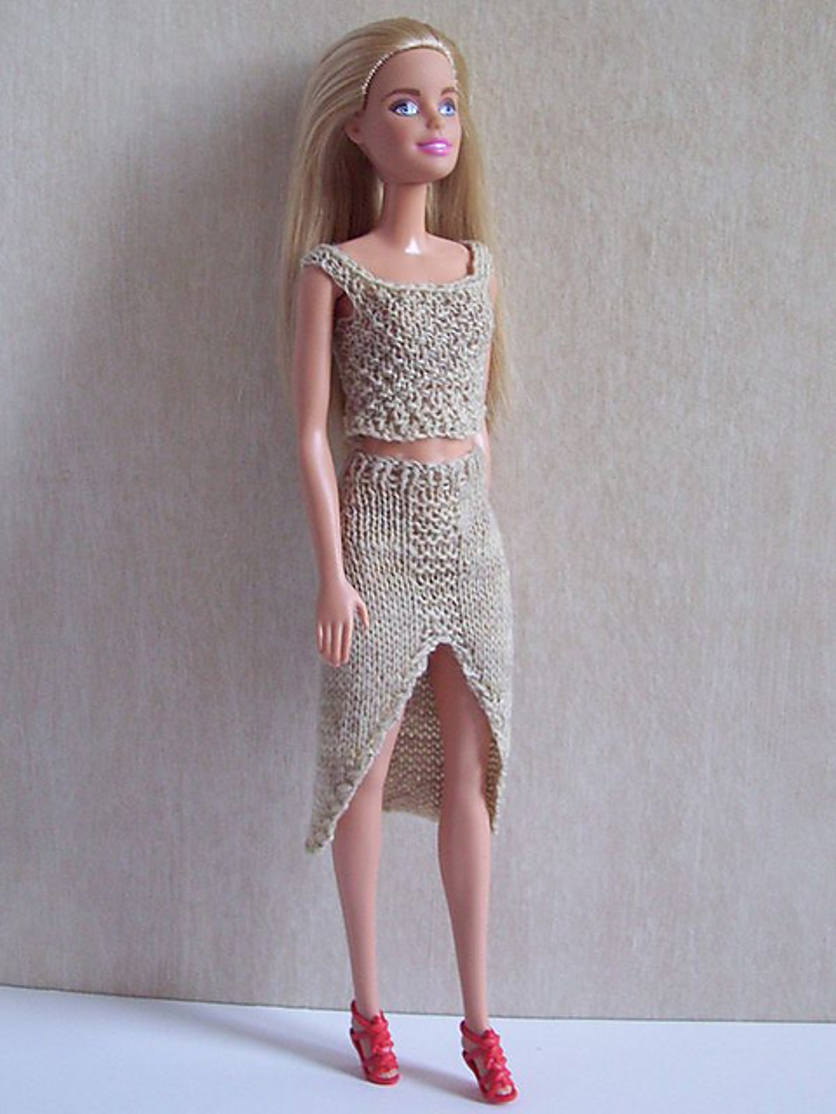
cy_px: 557
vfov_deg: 38.2
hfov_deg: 29.1
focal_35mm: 50
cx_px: 418
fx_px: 1610
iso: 160
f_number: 4
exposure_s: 1/30
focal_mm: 8.8
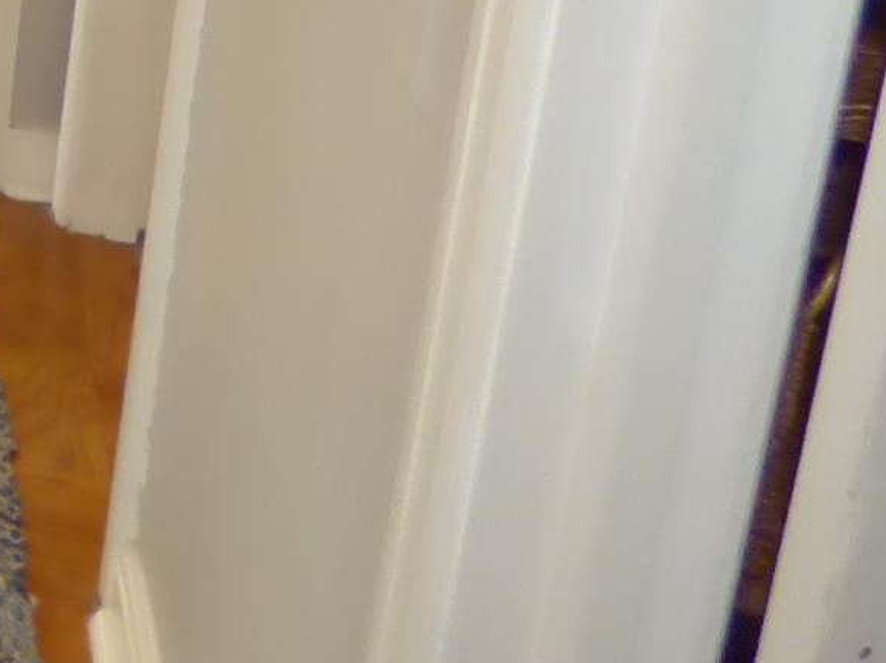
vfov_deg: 15.6
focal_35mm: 88
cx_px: -869
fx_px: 2251
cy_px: -297
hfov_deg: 16.8
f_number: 2.8
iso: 400
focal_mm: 3.58
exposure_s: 1/60
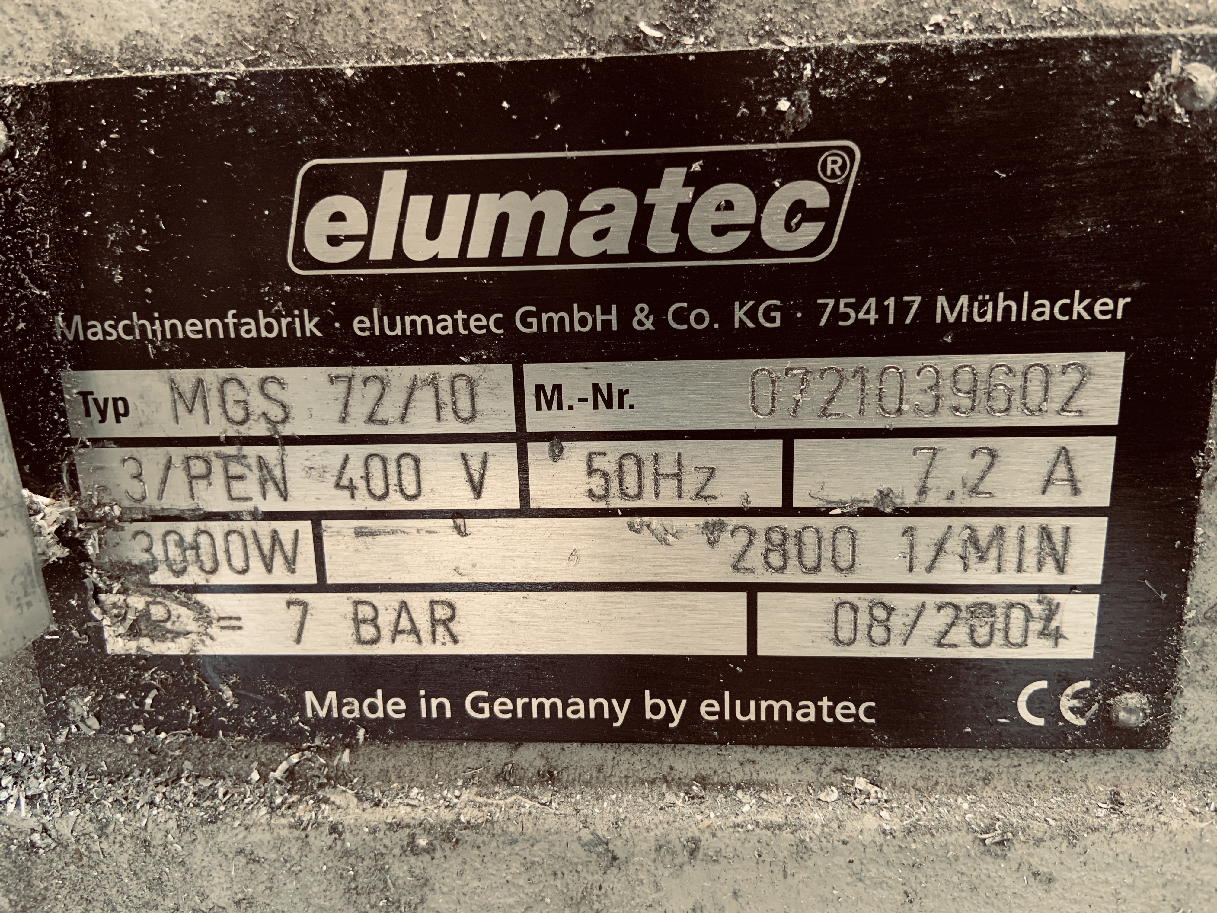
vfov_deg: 53.1
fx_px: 914
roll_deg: +3.2
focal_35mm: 26
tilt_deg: -18.0
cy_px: 456
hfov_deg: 67.3
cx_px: 608
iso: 100
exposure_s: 1/60
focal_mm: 4.25
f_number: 1.8
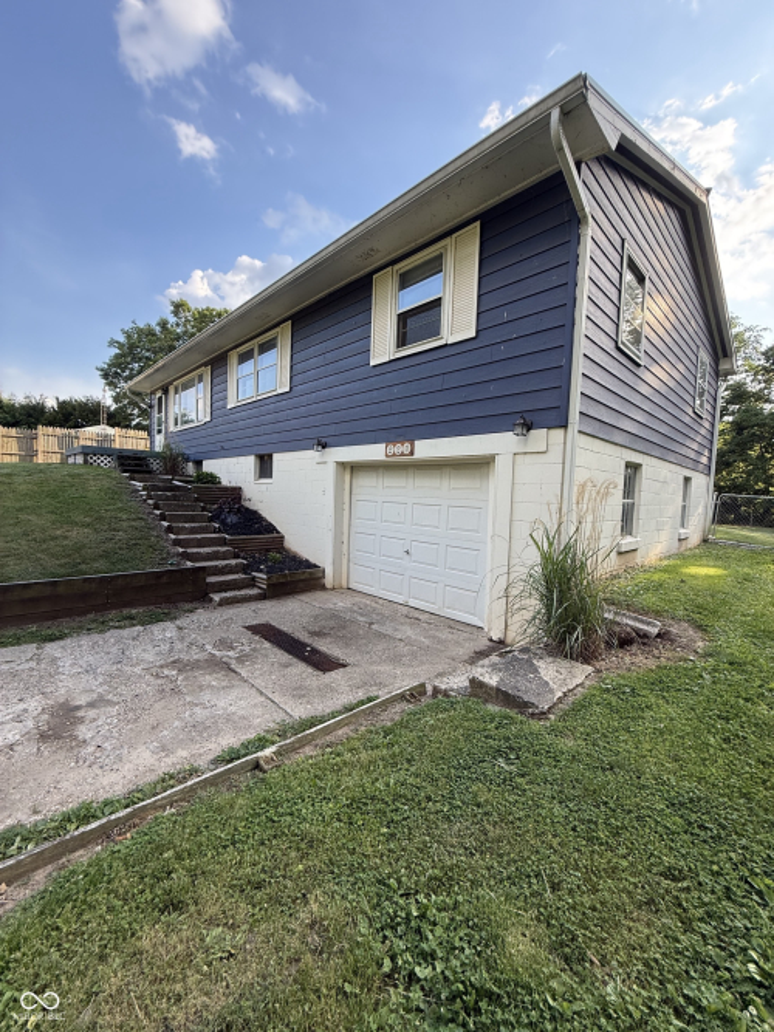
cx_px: 387
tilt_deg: -2.3
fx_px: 418
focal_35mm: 14
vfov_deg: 102.1
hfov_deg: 85.7
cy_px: 516
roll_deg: -2.5
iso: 64
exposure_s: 1/319
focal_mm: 2.22
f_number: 2.2
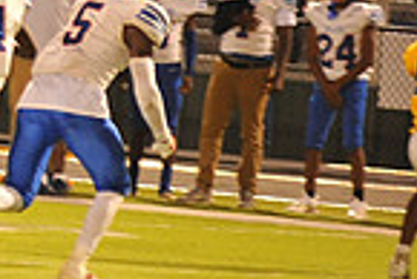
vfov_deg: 1.7
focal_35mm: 798
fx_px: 9253
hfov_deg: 2.6
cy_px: -12
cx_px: -368
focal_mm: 200
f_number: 3.5
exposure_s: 1/160
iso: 3200
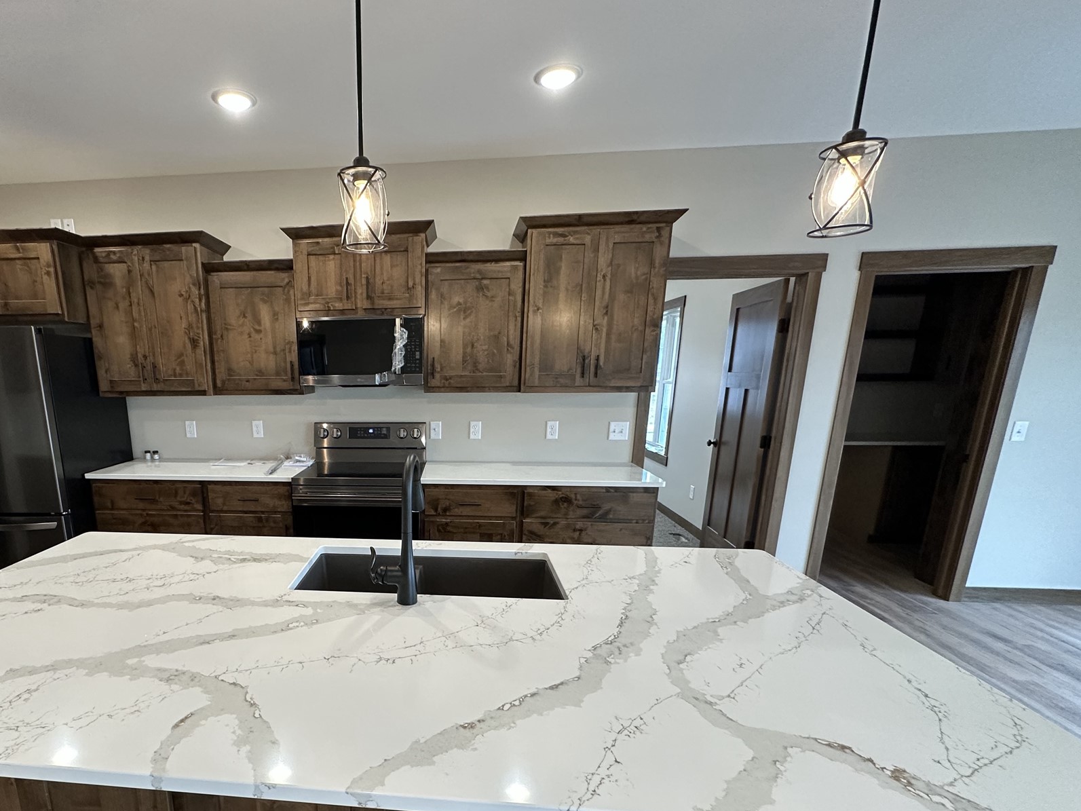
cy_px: 510
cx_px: 391
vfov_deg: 70.4
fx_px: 562
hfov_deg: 85.6
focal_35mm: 18
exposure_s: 1/120
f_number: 2.2
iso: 250
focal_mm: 2.22
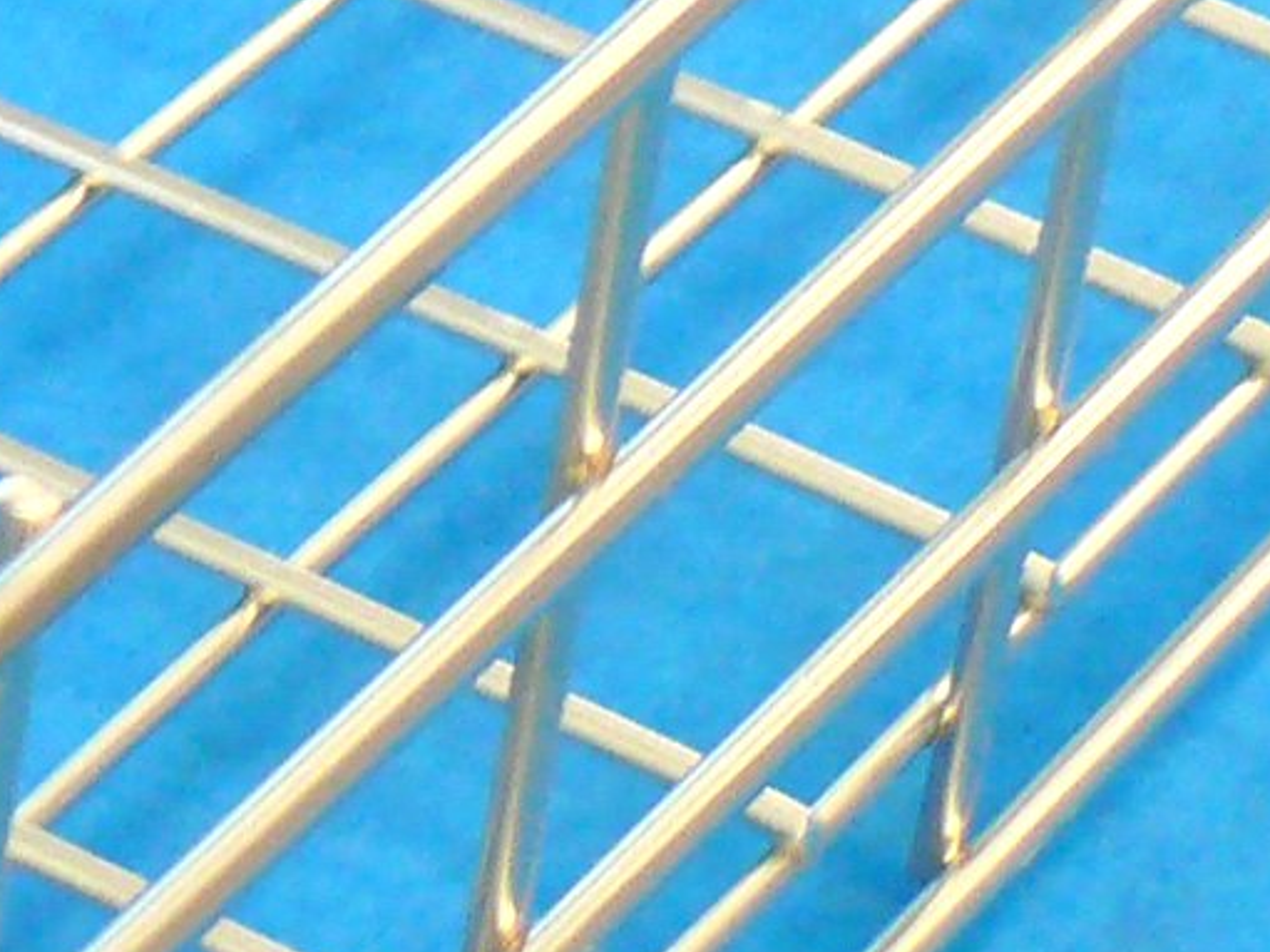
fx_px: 10564
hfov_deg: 6.6
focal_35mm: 288
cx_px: -1355
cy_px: -6
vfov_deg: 5.1
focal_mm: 9
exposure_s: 1/20
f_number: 2.8
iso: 200
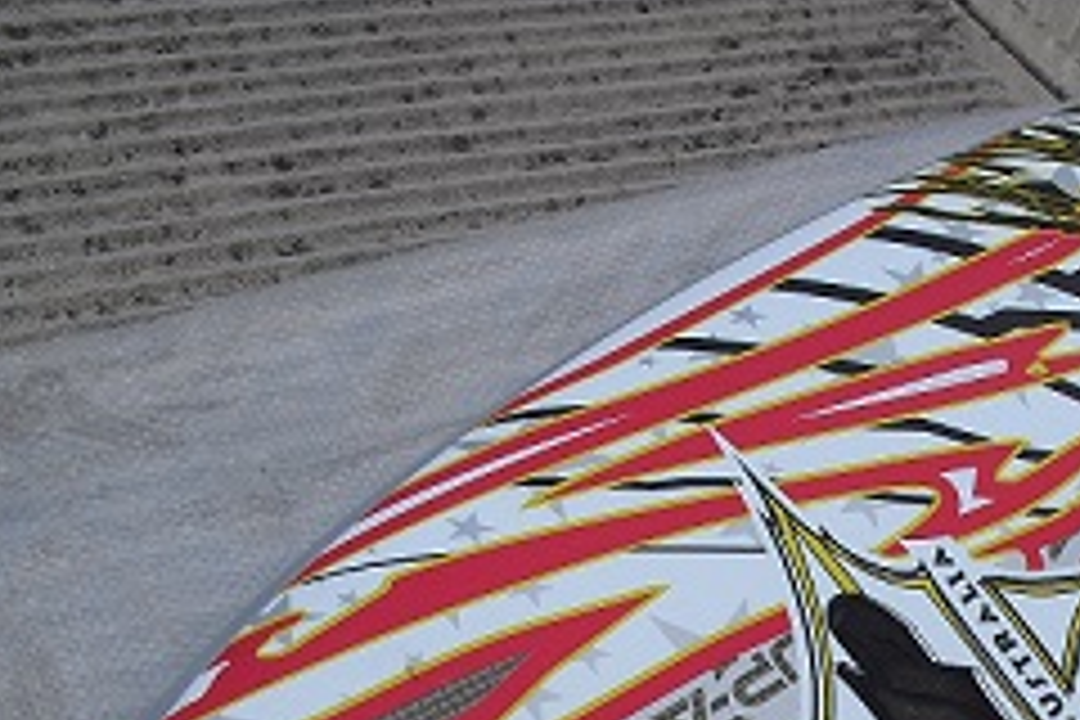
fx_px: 2250
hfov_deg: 26.5
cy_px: 796
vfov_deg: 17.5
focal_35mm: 75
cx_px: 878
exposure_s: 1/250
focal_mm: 6.3
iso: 100
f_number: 3.1
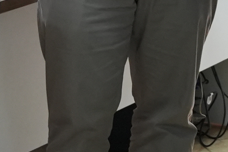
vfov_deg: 5.6
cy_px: -184
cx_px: 292
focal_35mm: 238
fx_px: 1508
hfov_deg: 8.5
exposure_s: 1/200
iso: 1250
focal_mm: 24
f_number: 2.8
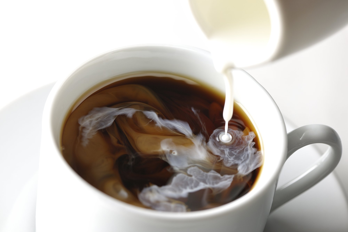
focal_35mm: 105
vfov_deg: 13.0
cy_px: 116
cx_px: 174
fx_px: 1015
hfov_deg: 19.5
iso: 100
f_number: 9
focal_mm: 105
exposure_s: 1/125
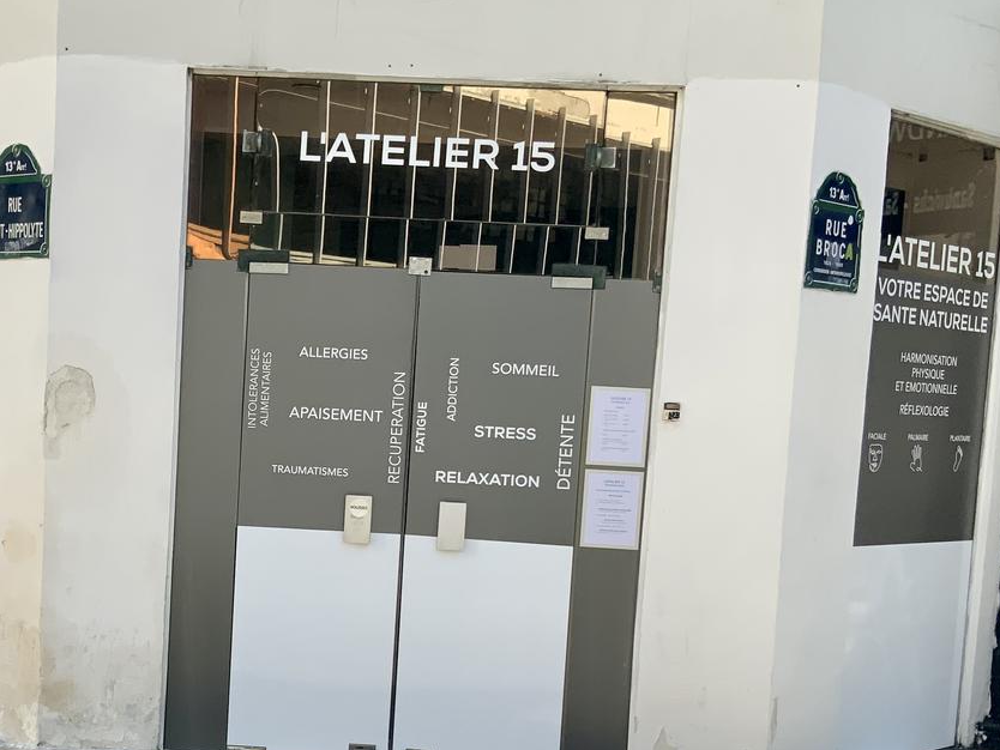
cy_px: 495
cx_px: 243
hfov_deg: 35.9
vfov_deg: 27.9
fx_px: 1503
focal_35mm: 52
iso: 16
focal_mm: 3
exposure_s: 1/804
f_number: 1.8
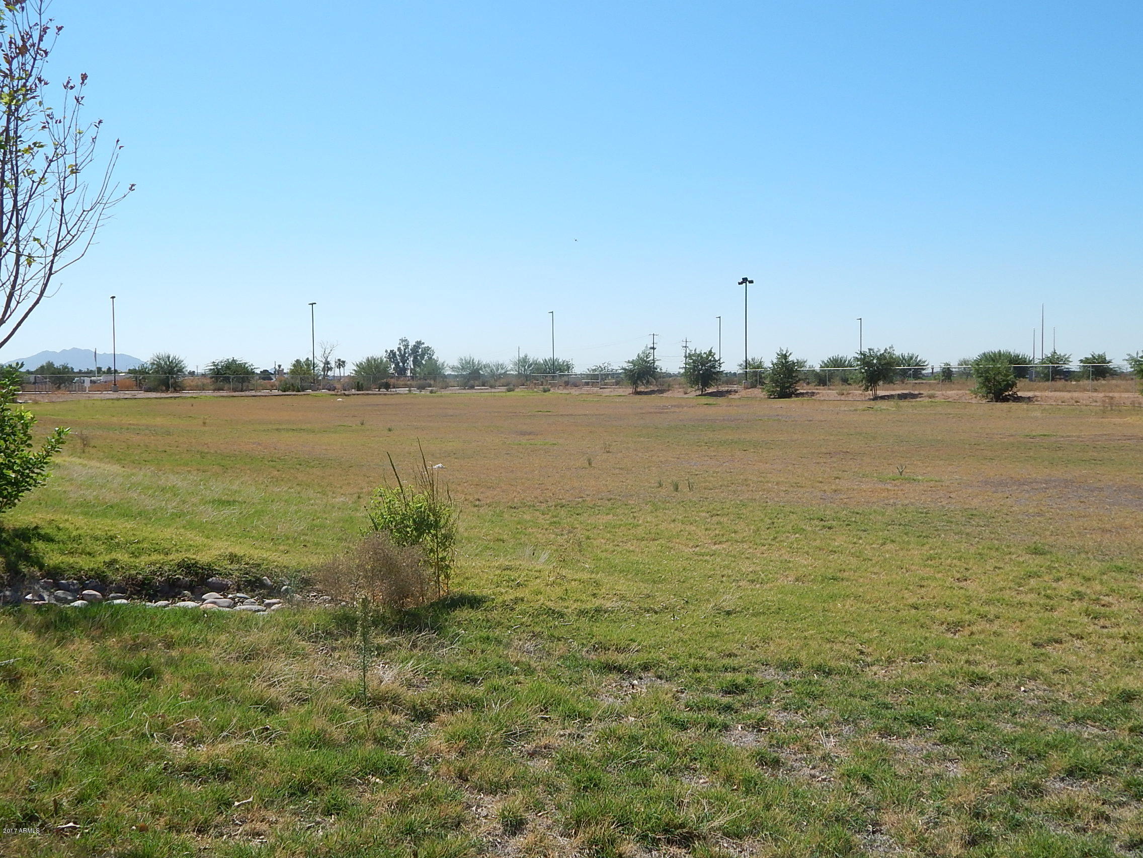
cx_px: 572
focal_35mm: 35
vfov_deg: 40.7
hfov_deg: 52.6
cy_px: 429
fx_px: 1156
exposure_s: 1/1500
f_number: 3.3
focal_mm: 6.1
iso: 125
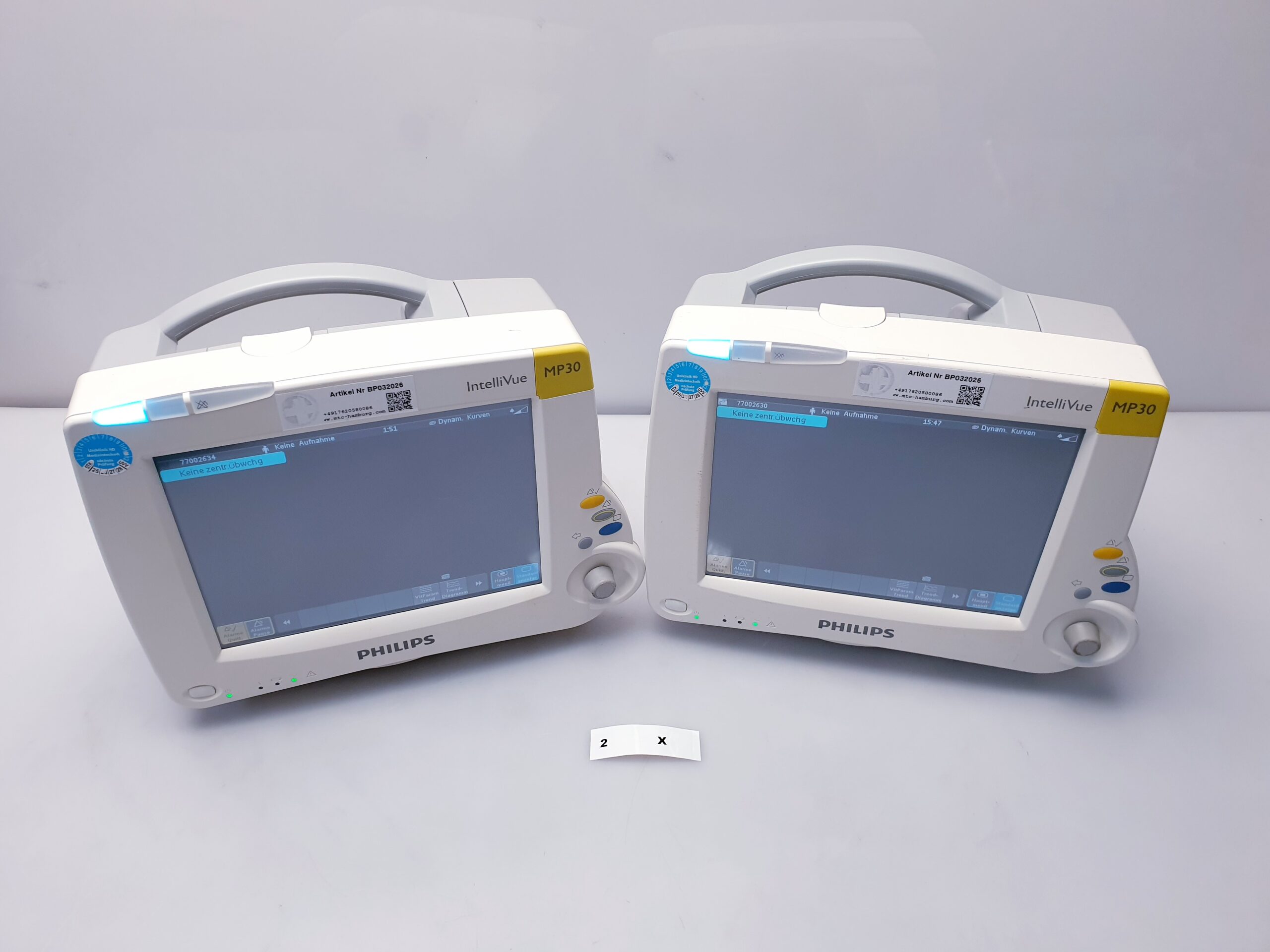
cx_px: 635
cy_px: 476
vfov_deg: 53.1
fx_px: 954
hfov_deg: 67.3
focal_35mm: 26
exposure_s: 1/100
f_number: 2.4
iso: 100
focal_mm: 4.3
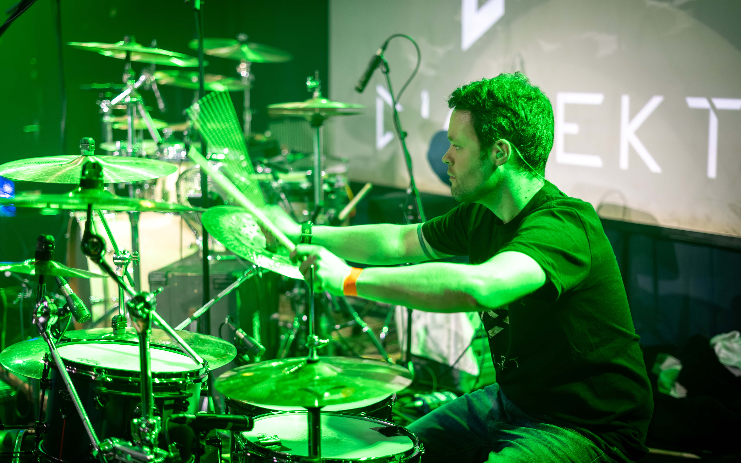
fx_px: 1151
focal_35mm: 57
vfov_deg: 22.7
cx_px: 327
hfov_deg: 35.6
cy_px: 250
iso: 1250
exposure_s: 1/125
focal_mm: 50
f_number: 1.8
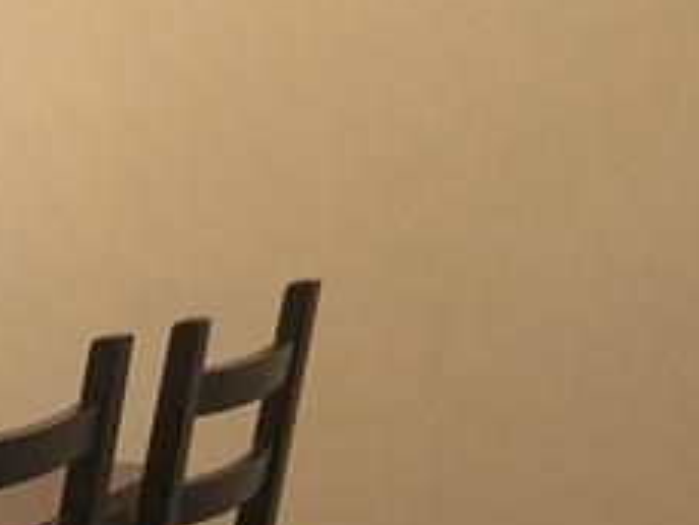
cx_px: -412
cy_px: 375
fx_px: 2525
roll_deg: +0.3
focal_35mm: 125
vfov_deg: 11.8
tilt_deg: -8.2
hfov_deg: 14.5
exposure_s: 1/24
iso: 40
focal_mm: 3.99
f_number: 1.8
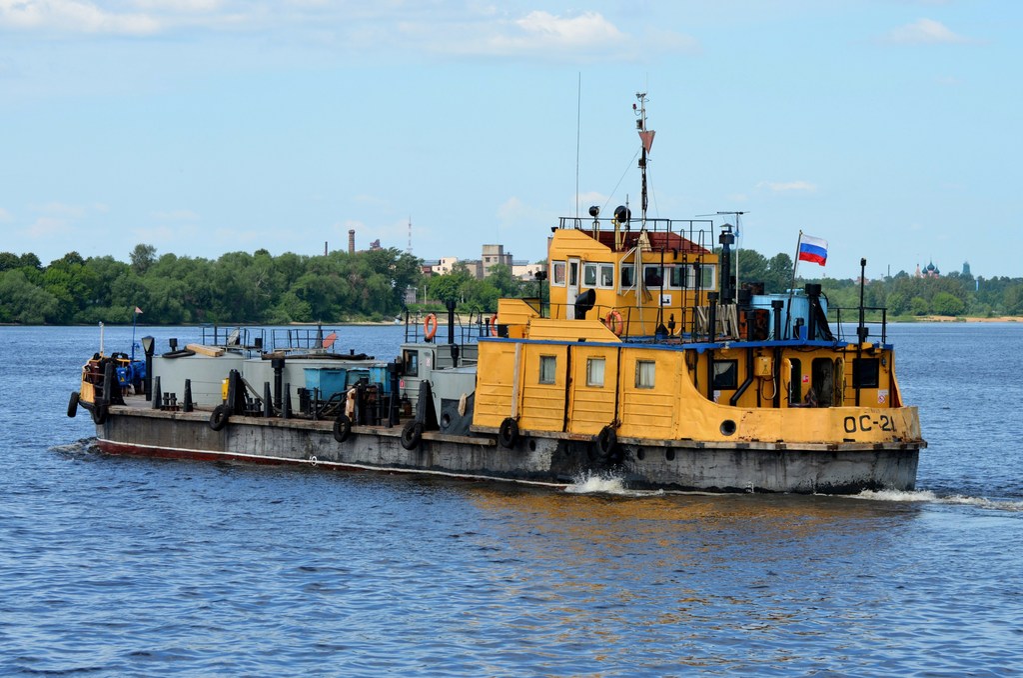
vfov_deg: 9.9
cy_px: 339
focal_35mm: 138
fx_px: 3913
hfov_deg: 14.9
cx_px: 512
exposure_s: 1/250
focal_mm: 92
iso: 100
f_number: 8
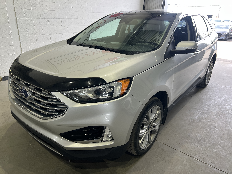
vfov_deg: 53.1
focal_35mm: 26
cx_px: 116
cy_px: 87
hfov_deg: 67.3
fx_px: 174
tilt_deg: -19.6
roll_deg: -1.4
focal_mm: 5.7
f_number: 1.5
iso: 32
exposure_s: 1/121
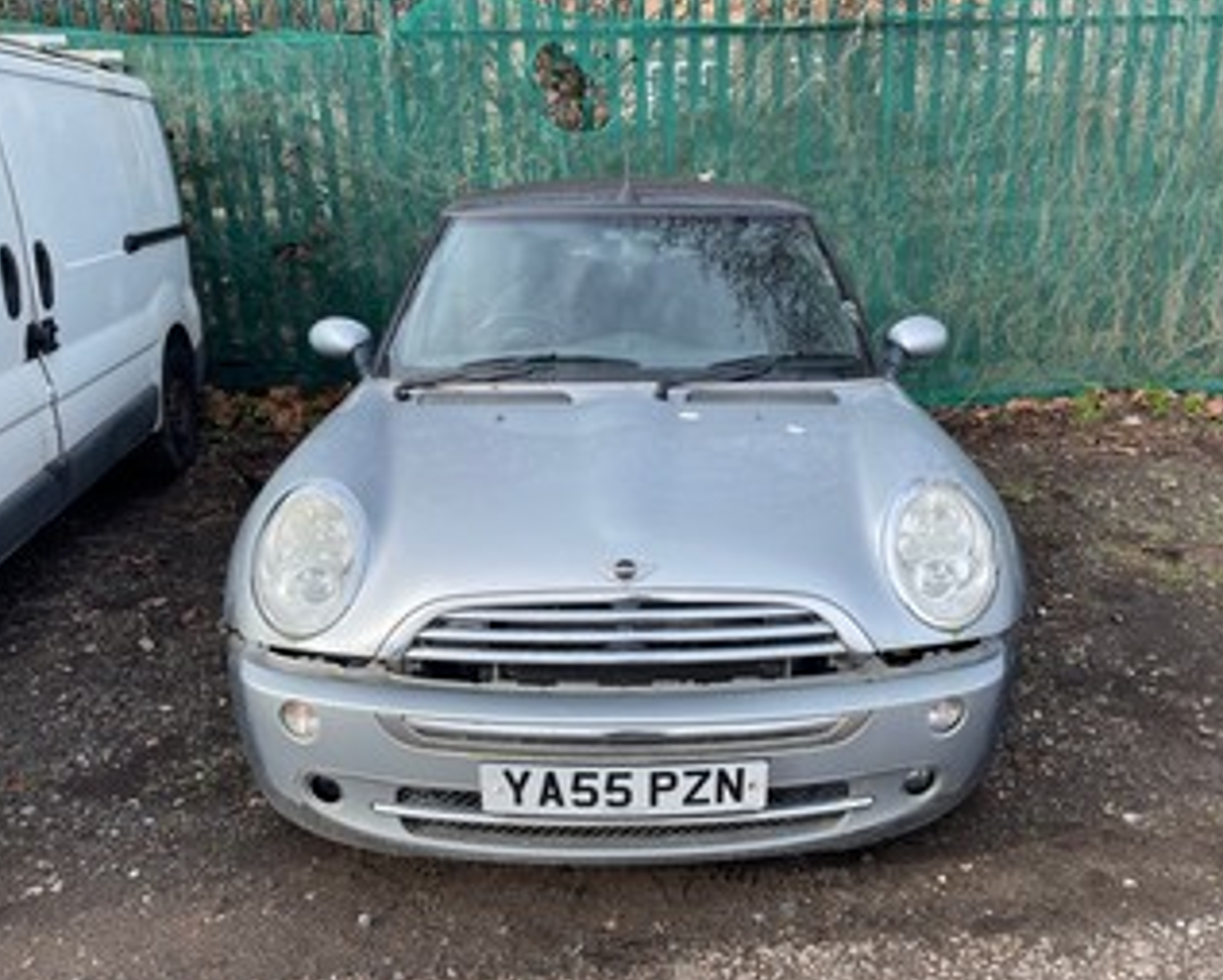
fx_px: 1014
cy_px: 494
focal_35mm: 28
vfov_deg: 51.6
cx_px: 648
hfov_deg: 62.1
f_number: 1.6
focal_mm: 4.2
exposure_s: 1/1147
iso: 32
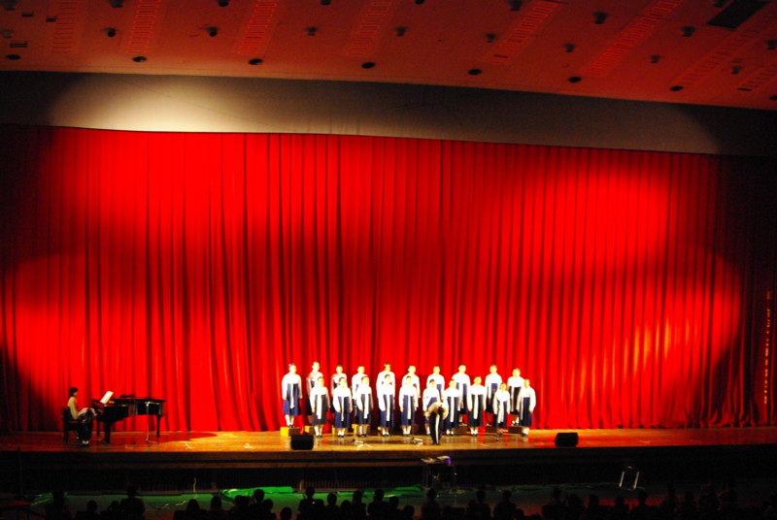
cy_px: 260
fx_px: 1621
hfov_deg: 27.0
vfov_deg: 18.2
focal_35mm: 75
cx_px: 388
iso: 1600
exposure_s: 1/30
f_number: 5.6
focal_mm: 50
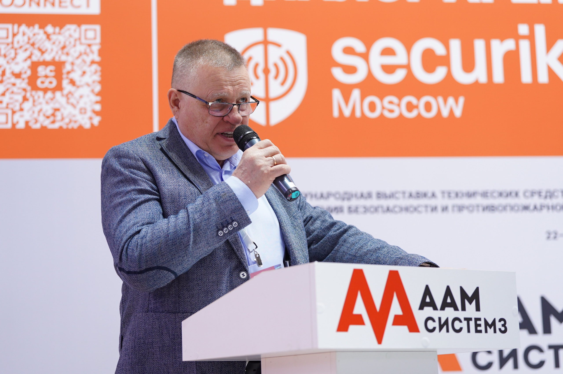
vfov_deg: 17.7
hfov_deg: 26.3
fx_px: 1203
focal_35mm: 77
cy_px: 187
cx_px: 282
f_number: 3.2
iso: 640
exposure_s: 1/100
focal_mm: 77
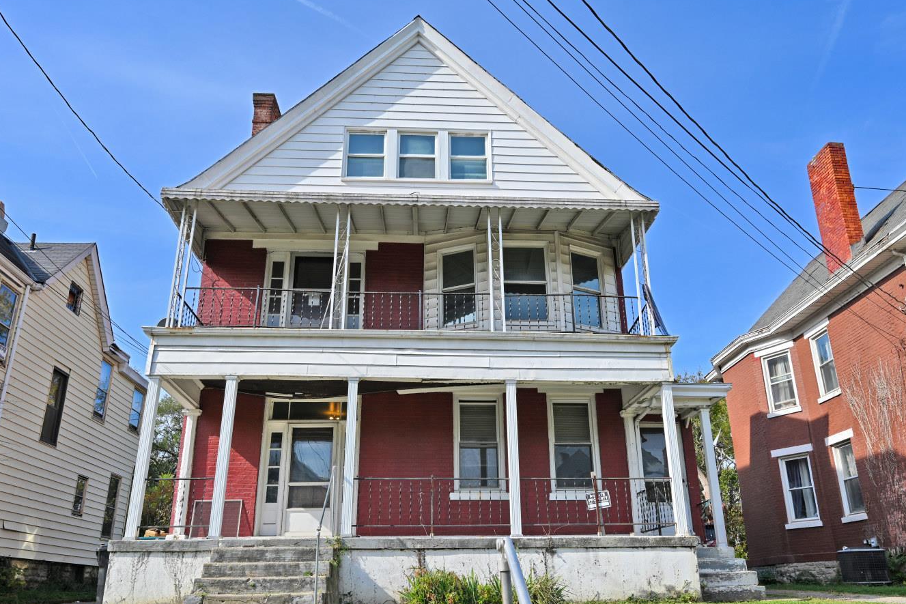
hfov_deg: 69.4
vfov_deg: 49.5
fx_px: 654
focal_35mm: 26
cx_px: 464
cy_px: 331
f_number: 6.3
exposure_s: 1/320
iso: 100
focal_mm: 23
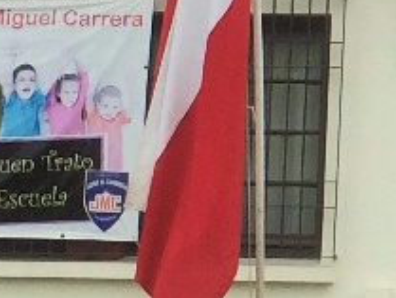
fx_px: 2587
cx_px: 729
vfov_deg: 6.5
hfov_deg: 8.4
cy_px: -49
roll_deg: -2.2
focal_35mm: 226
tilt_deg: +8.3
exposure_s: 1/1642
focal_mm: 4.15
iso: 32
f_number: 2.2
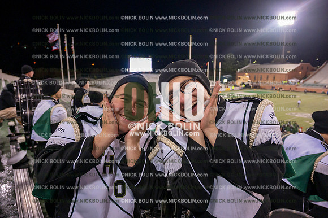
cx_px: 164
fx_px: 219
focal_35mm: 24
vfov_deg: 53.1
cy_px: 109
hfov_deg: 73.8
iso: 5000
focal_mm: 24
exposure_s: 1/640
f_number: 4.5
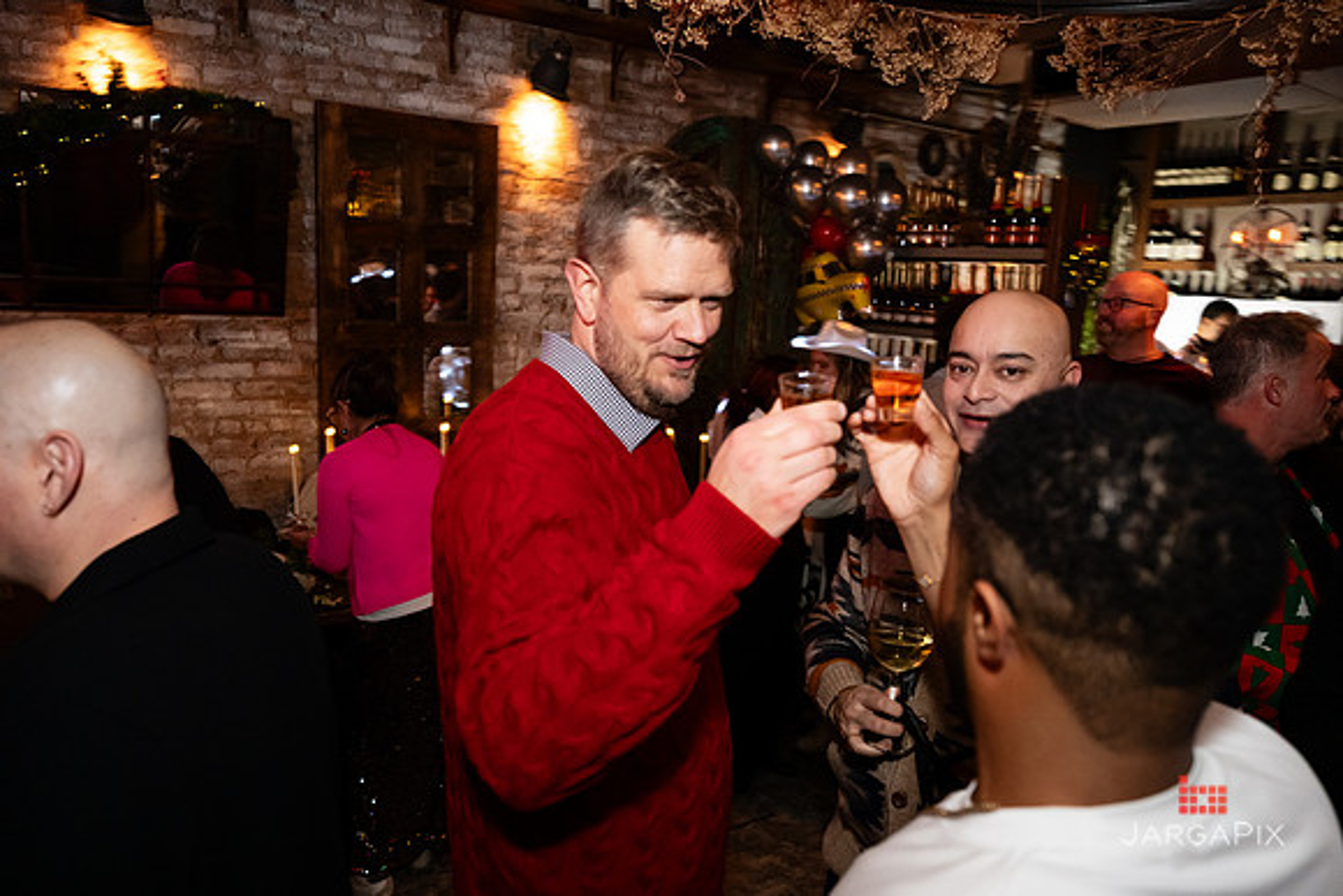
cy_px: 448
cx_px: 672
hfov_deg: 69.6
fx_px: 967
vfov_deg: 49.7
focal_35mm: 26
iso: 3200
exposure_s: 1/100
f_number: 3.2
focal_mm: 24
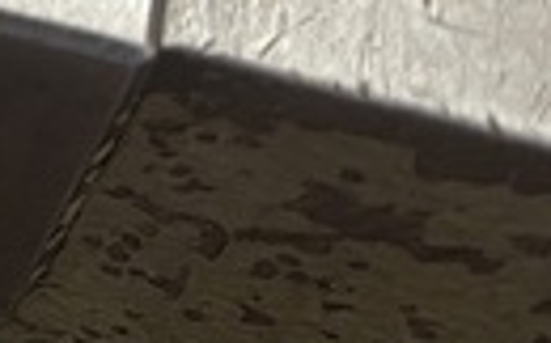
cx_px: -534
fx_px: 2040
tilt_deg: -53.6
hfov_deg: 13.3
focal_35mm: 136
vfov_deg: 8.7
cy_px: -474
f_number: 1.6
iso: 125
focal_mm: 5.1
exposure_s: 1/99
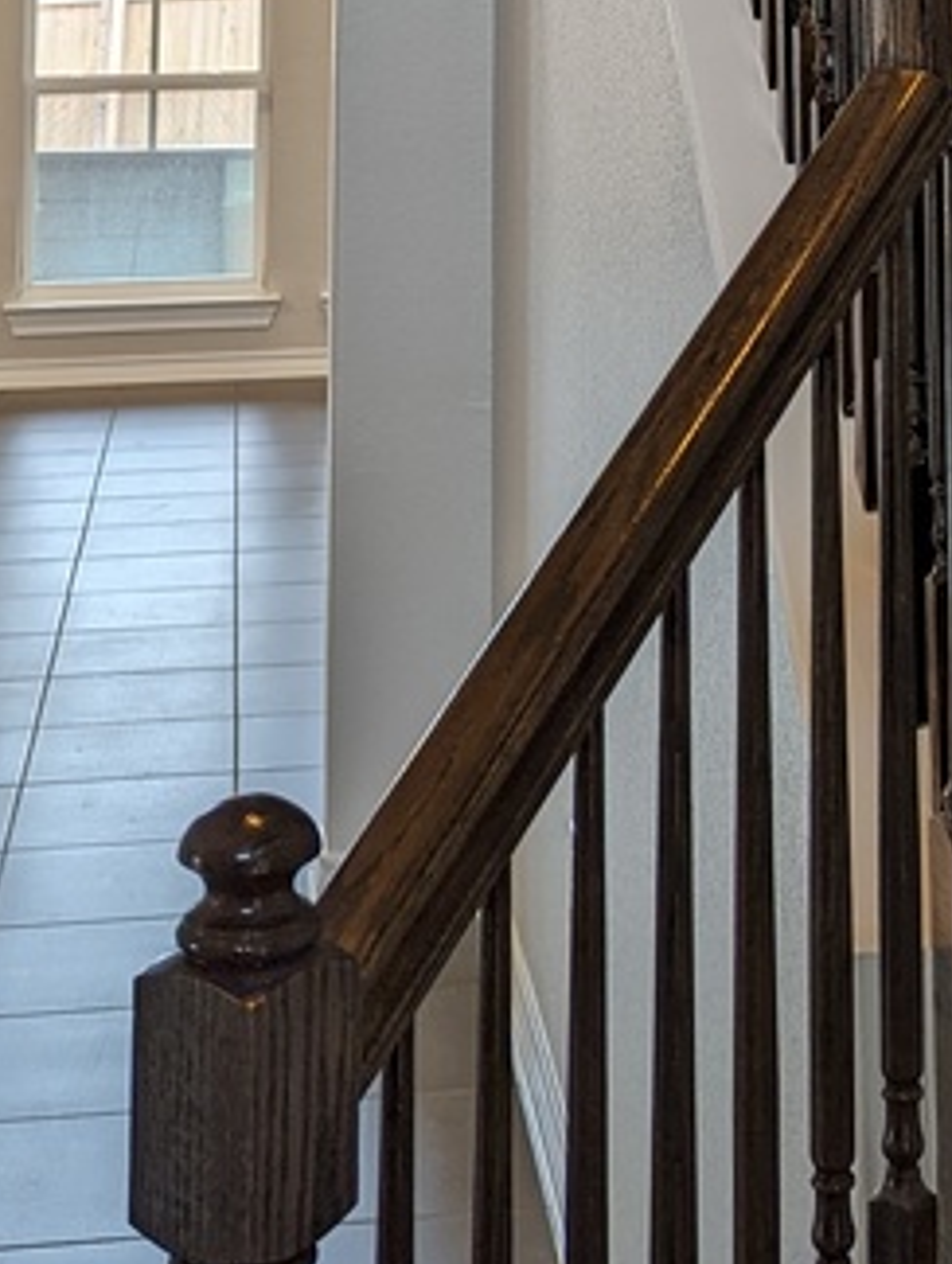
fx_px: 2926
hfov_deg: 18.4
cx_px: 681
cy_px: -542
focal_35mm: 80
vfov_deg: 21.2
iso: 40
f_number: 1.85
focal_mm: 6.81
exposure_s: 1/40
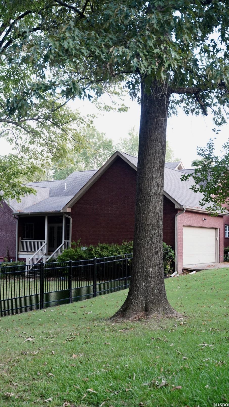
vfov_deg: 48.3
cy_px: 204
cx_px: 96
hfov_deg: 28.3
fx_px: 453
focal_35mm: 42
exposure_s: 1/320
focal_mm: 40
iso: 2000
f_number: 2.8
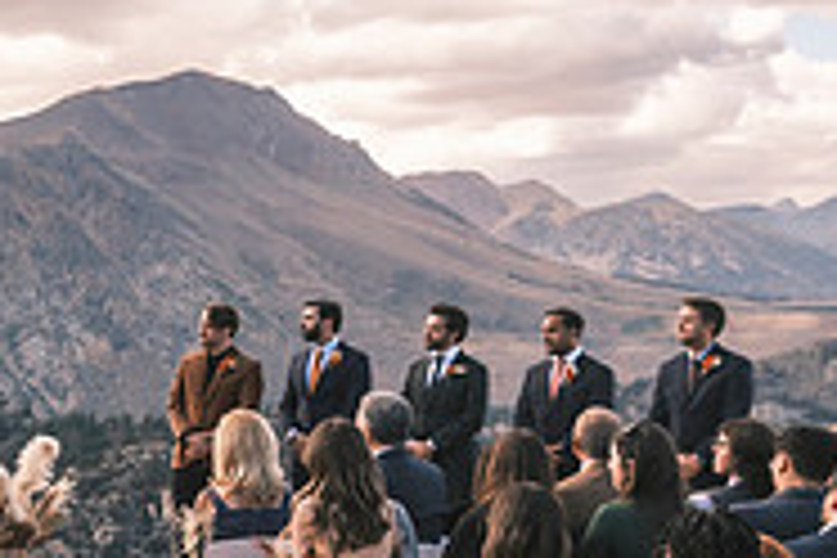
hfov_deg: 21.8
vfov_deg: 16.2
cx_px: -252
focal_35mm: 84
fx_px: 1953
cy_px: 349
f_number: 1.4
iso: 400
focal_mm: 18
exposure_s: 1/7500
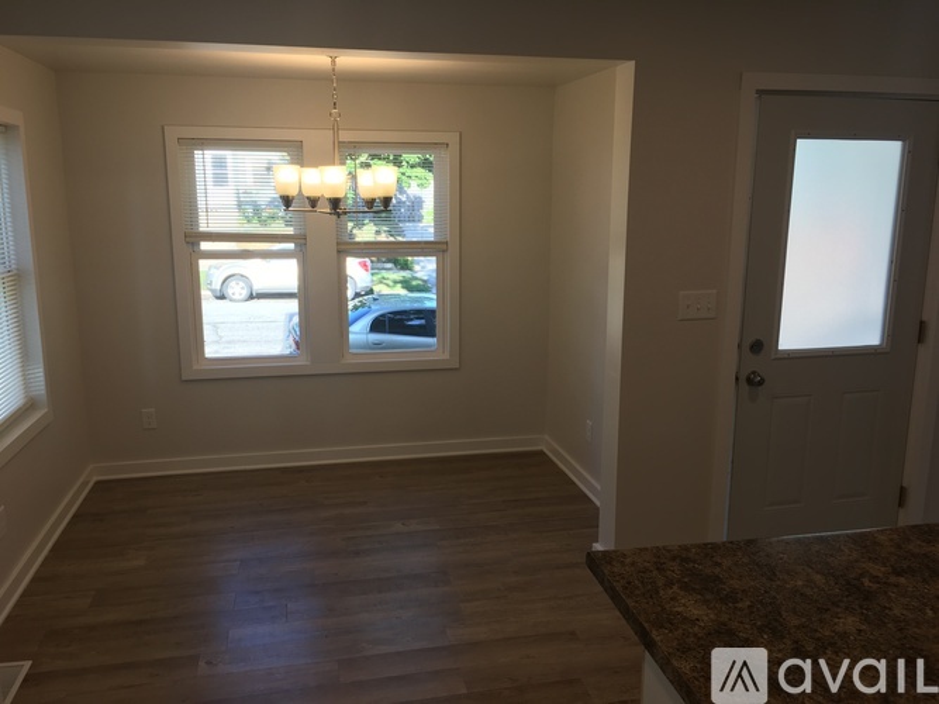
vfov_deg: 48.2
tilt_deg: -10.6
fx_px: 787
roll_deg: -0.9
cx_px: 470
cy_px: 352
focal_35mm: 29
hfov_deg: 61.7
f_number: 2.2
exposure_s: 1/60
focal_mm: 4.15
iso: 25
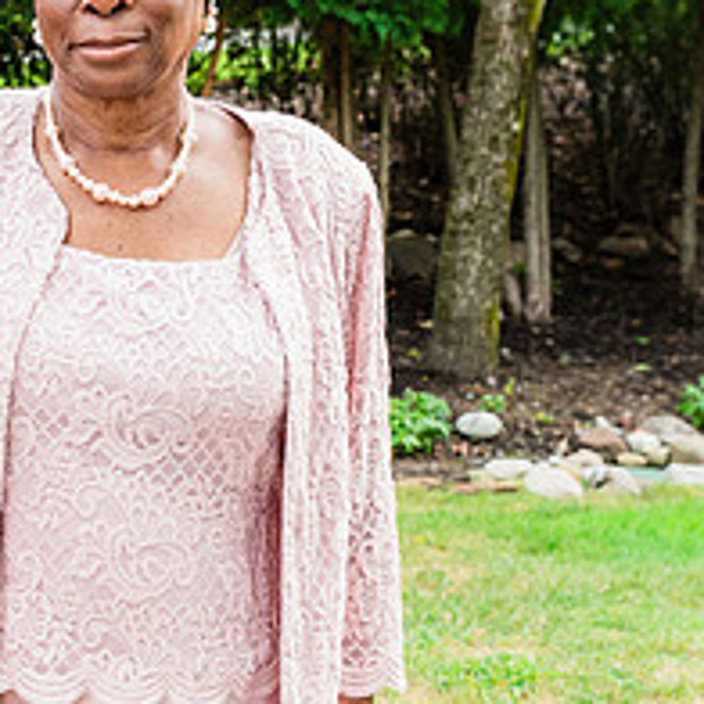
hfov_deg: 17.8
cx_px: -134
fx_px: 2140
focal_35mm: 93
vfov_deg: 18.7
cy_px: 322
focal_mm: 35
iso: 1600
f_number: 5.6
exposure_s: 1/125
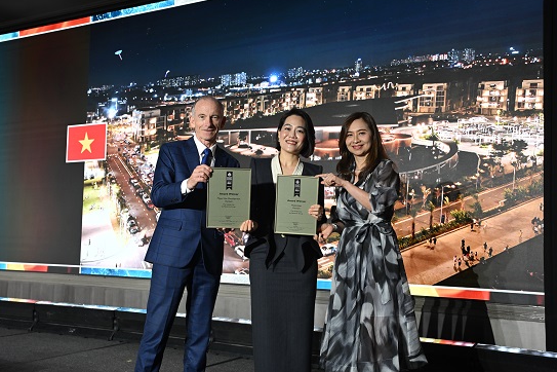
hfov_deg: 46.4
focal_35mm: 42
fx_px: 650
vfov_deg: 31.9
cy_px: 174
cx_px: 274
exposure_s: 1/200
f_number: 4
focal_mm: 38
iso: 800
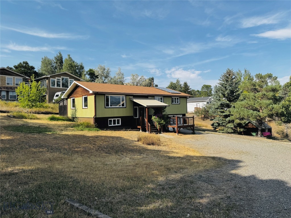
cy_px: 109
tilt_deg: +0.7
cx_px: 146
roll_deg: +1.5
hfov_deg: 71.6
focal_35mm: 24
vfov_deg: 56.8
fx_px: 202
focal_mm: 6.76
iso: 80
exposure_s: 1/3802
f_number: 1.78
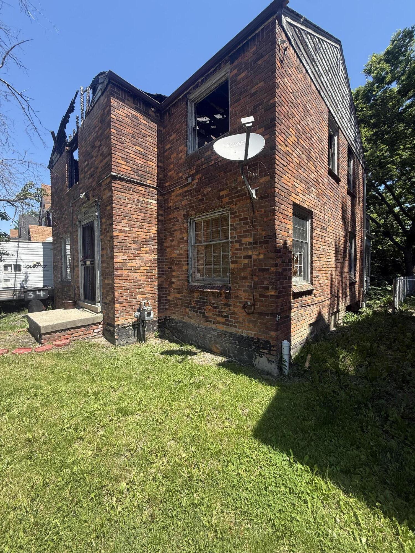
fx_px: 224
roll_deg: -0.6
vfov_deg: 102.1
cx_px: 208
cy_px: 276
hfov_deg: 85.7
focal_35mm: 14
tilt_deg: -0.1
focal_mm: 2.22
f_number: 2.2
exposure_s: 1/554
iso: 50
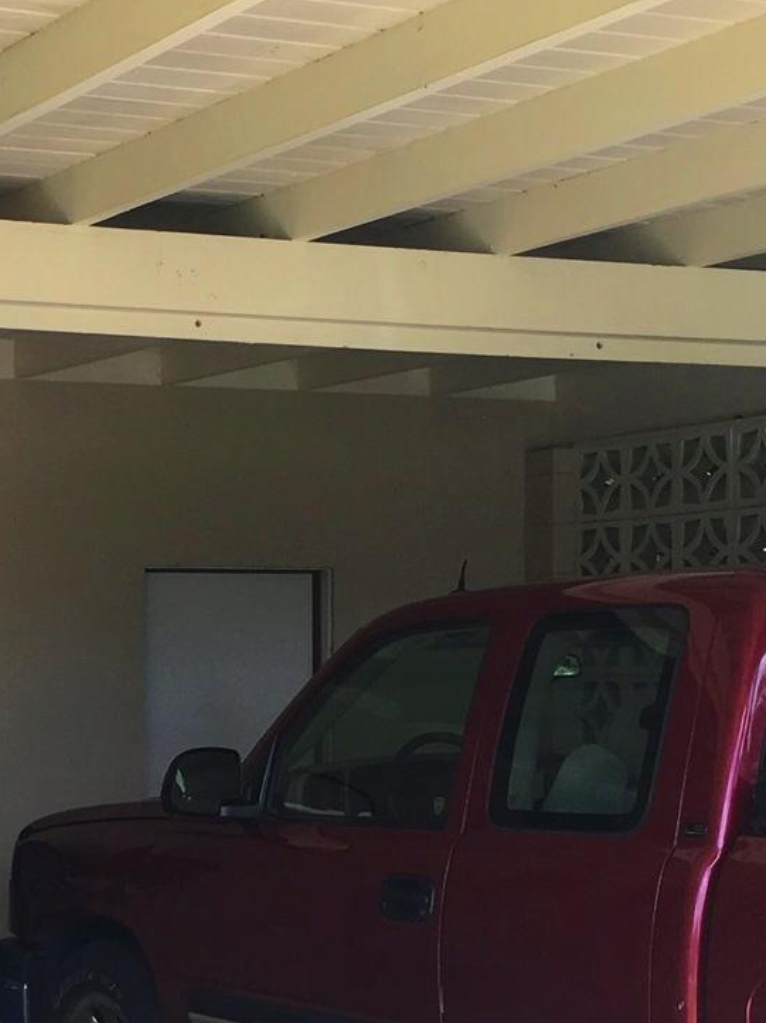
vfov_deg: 23.9
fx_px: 2391
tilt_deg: -2.8
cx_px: -72
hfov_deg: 17.6
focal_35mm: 81
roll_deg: -0.1
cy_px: 738
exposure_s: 1/256
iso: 25
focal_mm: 4.15
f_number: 2.2
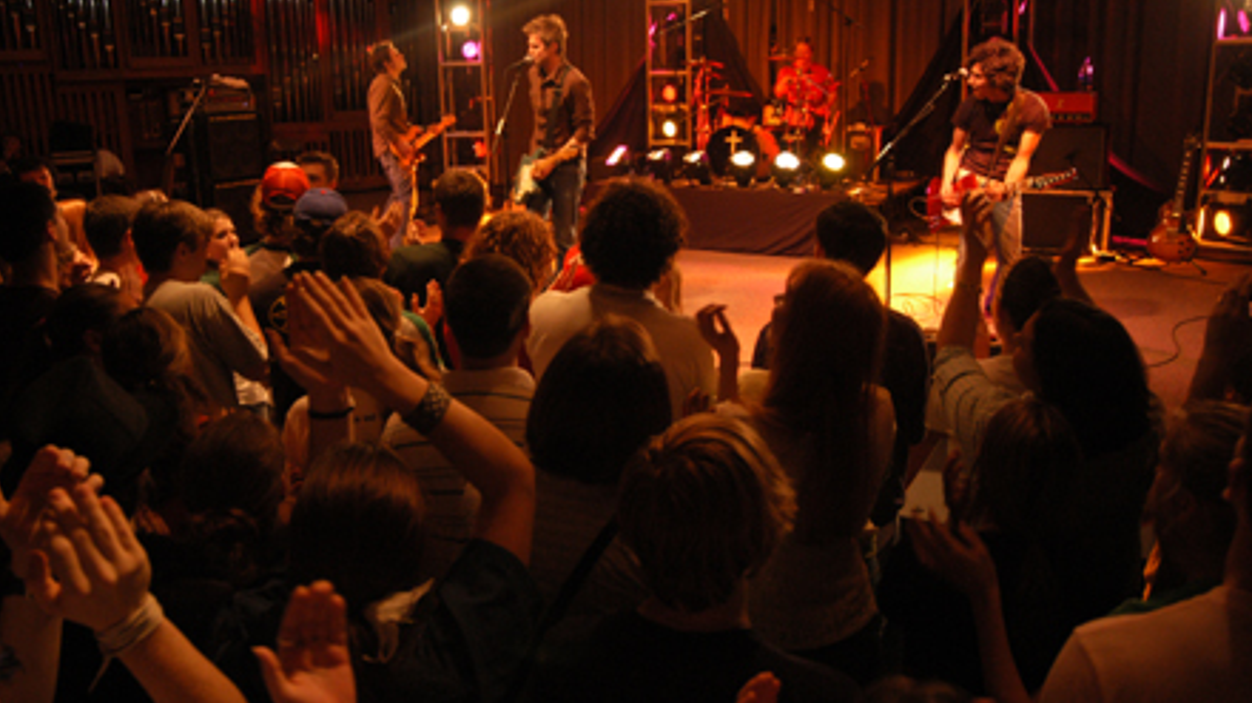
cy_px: 292
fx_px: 1013
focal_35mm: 31
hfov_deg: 63.4
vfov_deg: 38.1
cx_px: 617
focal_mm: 19
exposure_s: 1/80
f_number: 4.5
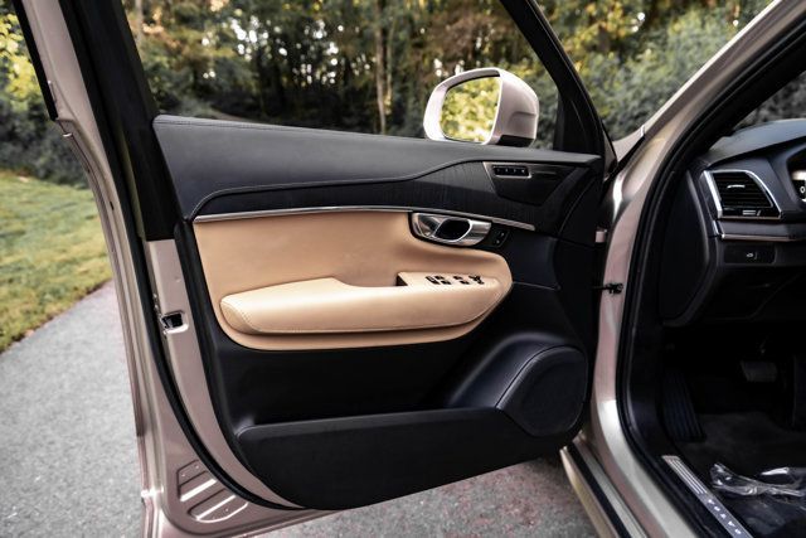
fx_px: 537
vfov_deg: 53.2
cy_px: 269
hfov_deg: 73.7
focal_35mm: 24
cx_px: 403
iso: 1000
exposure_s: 1/200
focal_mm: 24
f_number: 4
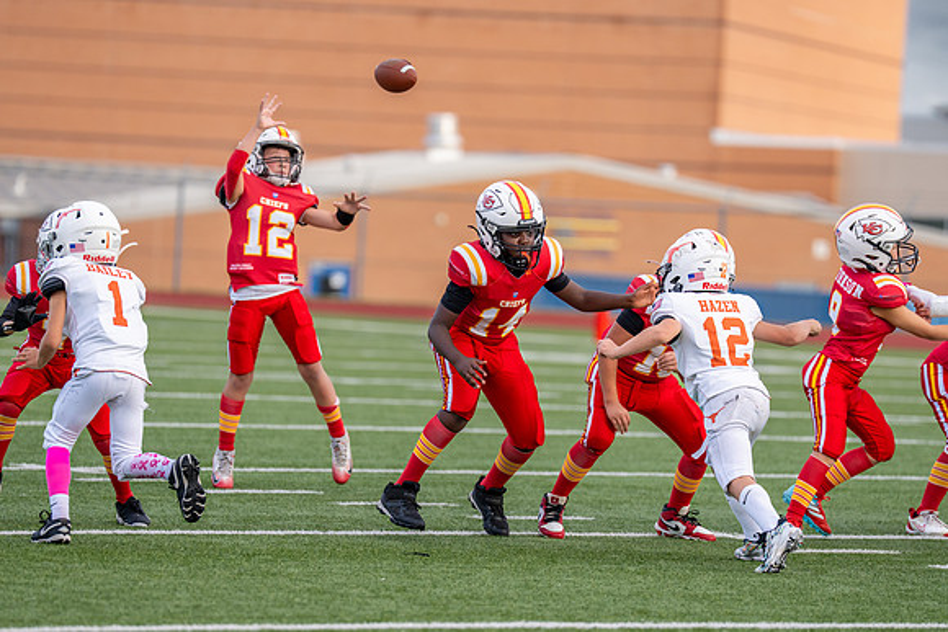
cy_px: 383
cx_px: 468
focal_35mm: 273
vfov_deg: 5.0
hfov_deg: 7.5
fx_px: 7197
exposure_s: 1/2500
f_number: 2.8
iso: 400
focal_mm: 200
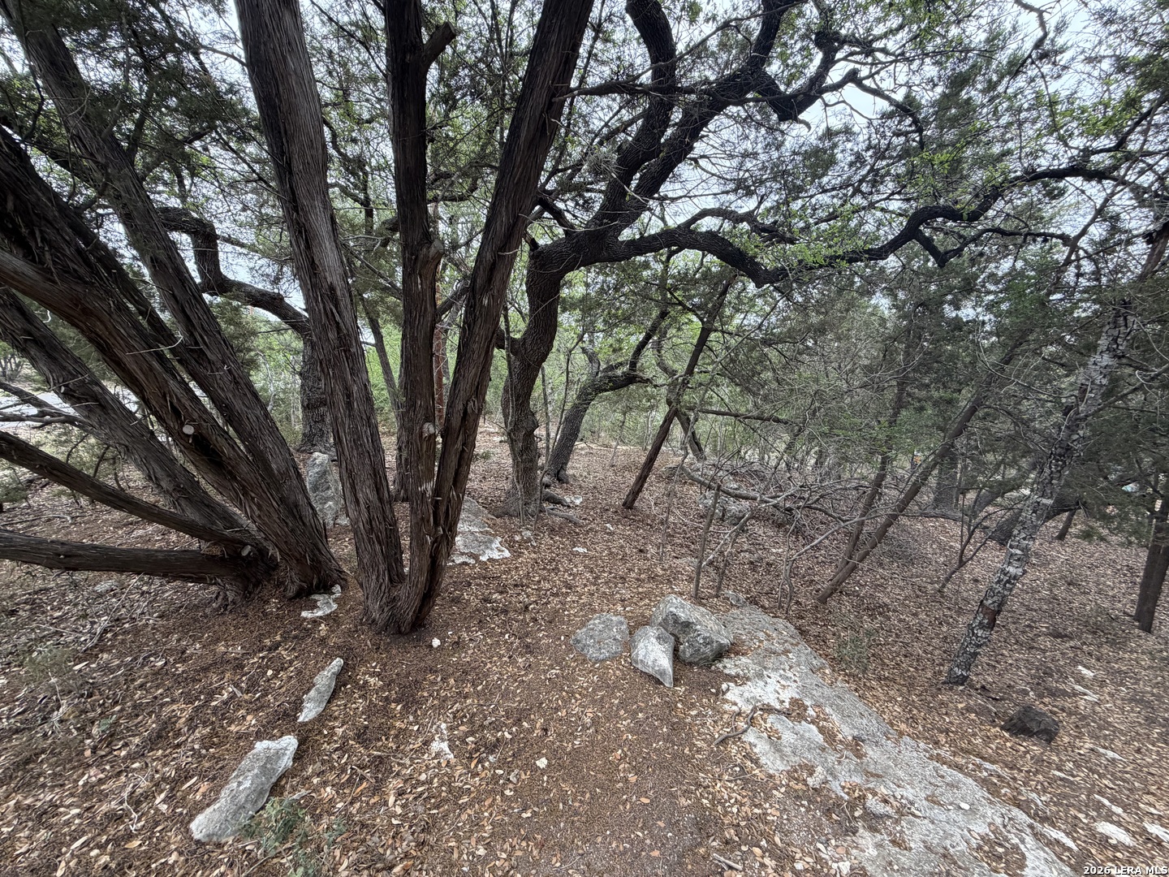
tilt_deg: -9.1
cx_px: 584
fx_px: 473
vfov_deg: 85.7
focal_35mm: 14
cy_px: 438
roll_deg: +2.6
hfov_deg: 102.1
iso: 200
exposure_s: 1/121
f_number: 2.2
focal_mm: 2.22
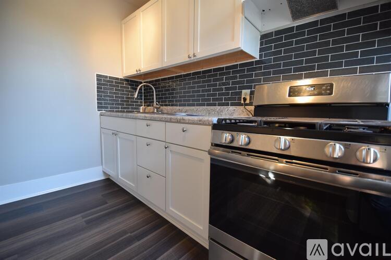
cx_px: 196
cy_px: 130
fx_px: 163
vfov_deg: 77.3
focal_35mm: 15
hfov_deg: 100.4
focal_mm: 10
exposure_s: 1/60
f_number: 4
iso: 560
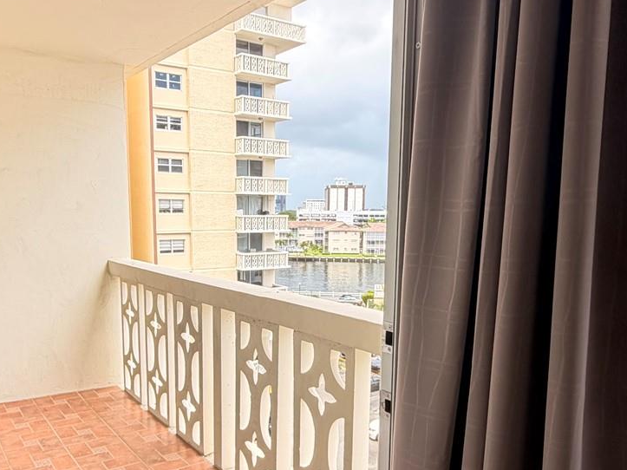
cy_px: 298
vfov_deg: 45.0
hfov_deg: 58.2
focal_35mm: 31
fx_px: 561
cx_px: 279
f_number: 2.2
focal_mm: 2.22
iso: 100
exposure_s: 1/121
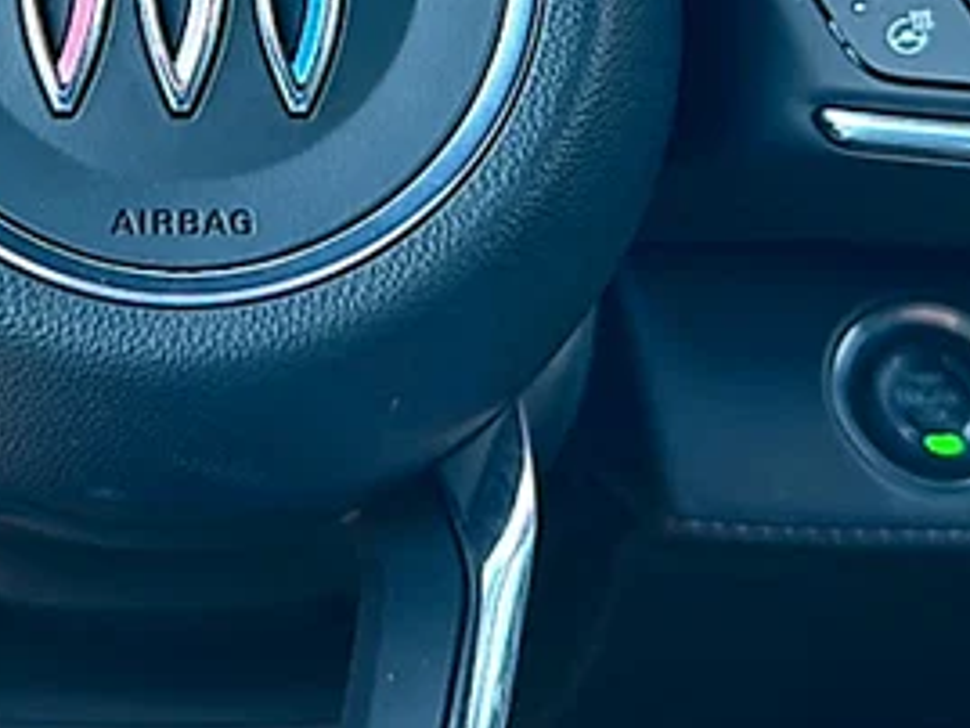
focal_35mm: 65
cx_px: 166
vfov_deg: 21.3
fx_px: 1822
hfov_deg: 29.0
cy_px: -96
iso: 100
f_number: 1.78
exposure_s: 1/157
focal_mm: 6.86
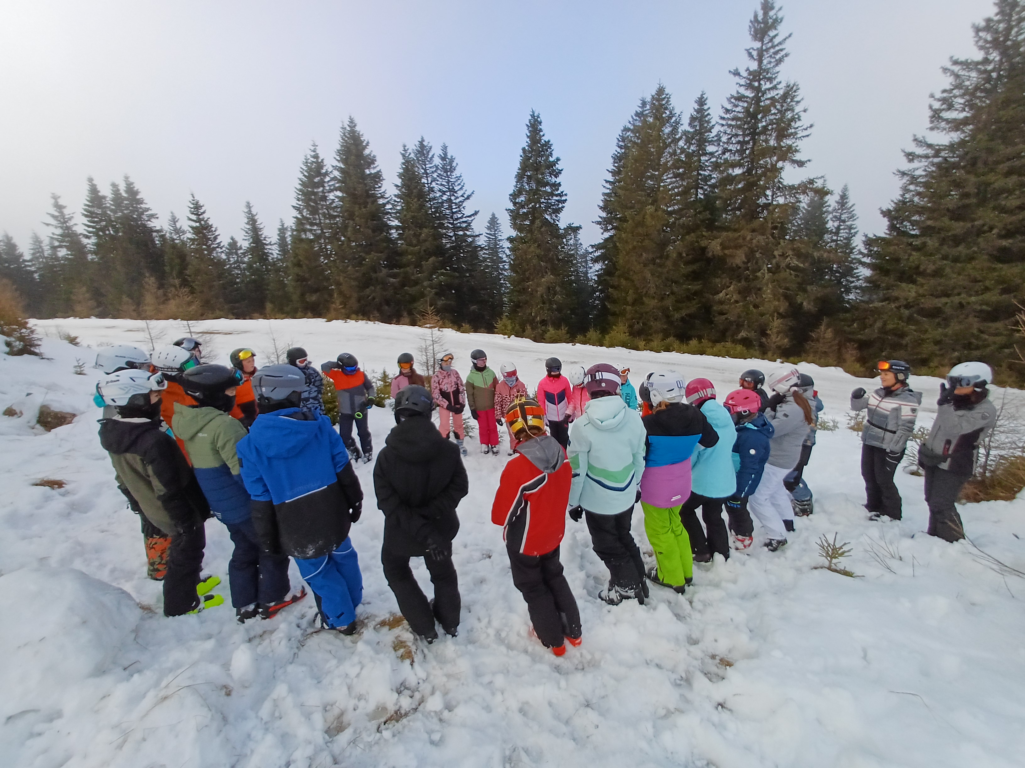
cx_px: 512
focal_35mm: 16
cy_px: 384
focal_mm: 1.64
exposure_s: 1/527
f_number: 2.2
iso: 40
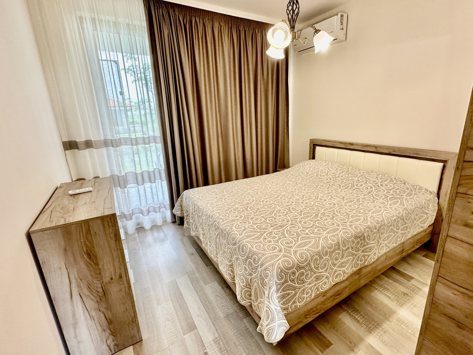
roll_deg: +1.4
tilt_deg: -16.3
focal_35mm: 17
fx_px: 232
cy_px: 179
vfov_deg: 74.7
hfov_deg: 90.8
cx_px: 255
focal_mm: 2.22
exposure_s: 1/100
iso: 160
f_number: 2.2
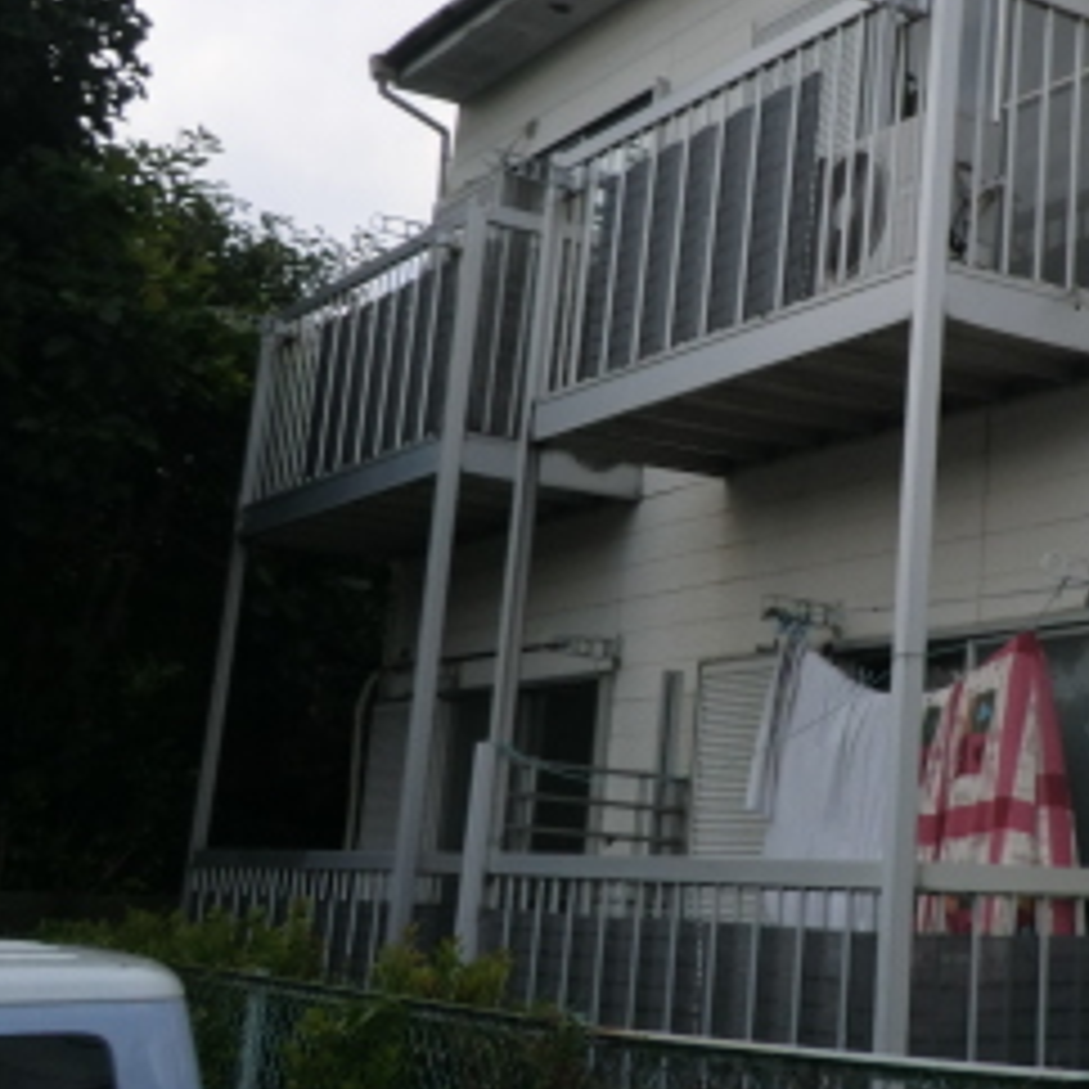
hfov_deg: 28.3
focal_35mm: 56
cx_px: 1134
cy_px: 400
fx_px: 1993
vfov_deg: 30.4
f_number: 7.5
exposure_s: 1/200
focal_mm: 4.3
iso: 80
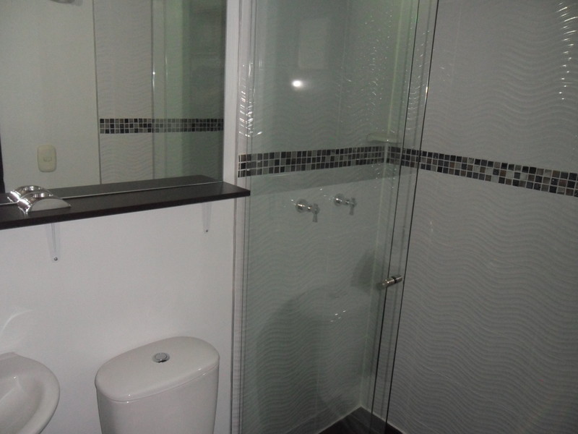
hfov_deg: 65.3
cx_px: 289
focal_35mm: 27
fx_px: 451
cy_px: 217
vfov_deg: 51.4
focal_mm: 4.9
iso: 400
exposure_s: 1/45
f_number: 3.5
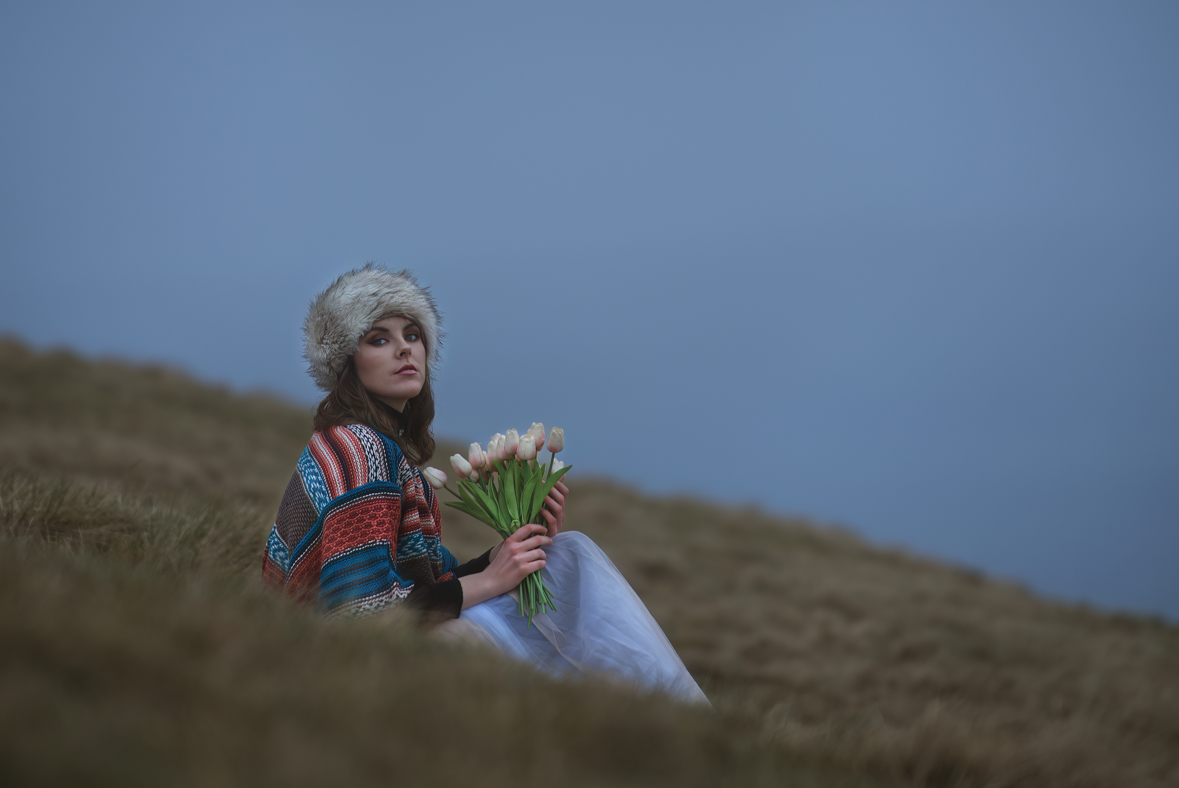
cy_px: 394
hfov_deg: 9.1
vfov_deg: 6.1
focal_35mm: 225
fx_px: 7373
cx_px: 590
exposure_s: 1/500
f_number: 2.8
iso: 100
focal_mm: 150
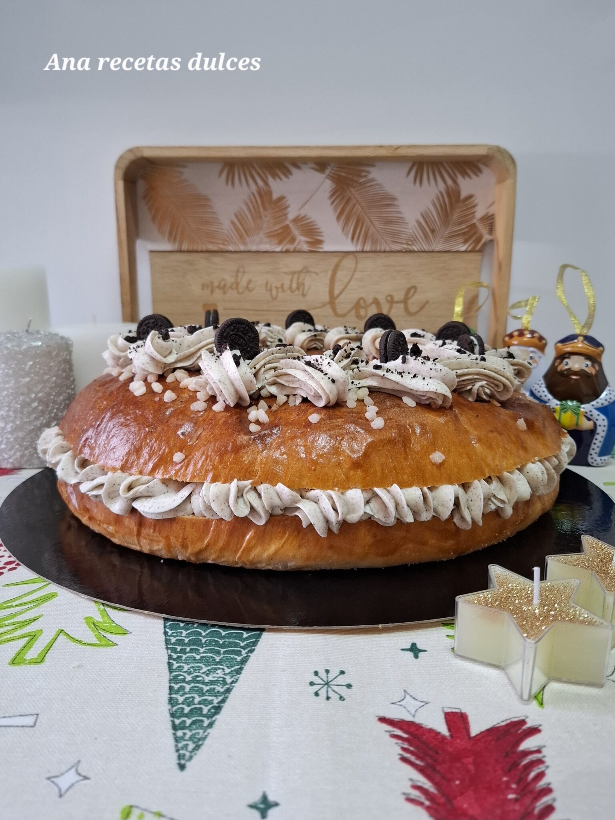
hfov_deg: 58.9
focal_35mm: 23
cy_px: 410
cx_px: 308
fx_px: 545
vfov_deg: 73.9
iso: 320
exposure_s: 1/50
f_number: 1.8
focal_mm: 5.54
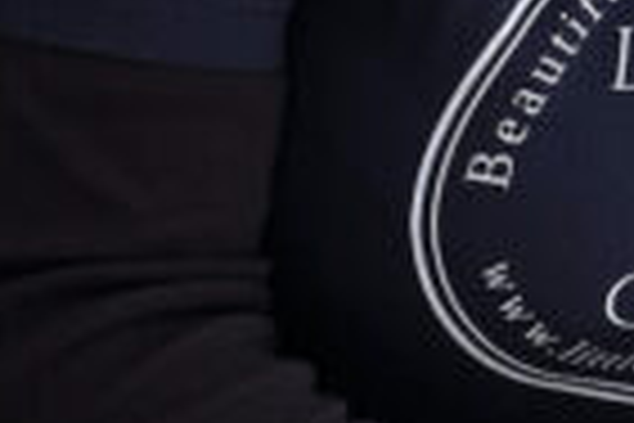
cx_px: 1138
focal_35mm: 718
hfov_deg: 2.9
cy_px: -387
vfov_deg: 1.9
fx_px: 12644
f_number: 2.8
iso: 200
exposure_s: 1/1000
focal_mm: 66
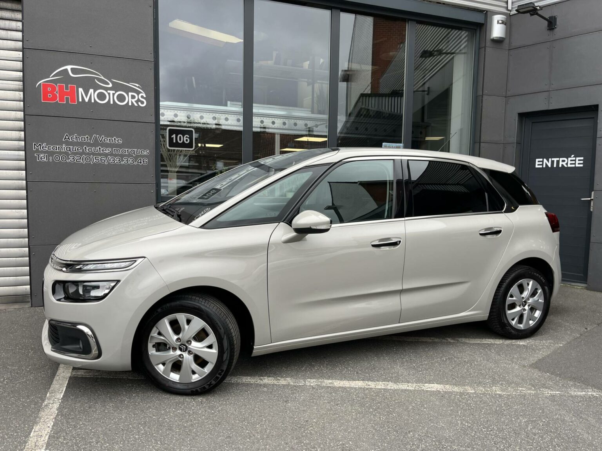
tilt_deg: -5.7
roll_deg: -1.7
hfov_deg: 67.3
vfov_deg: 53.1
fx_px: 452
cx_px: 301
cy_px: 226
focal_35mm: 26
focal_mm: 5.1
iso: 50
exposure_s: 1/513
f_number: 1.6
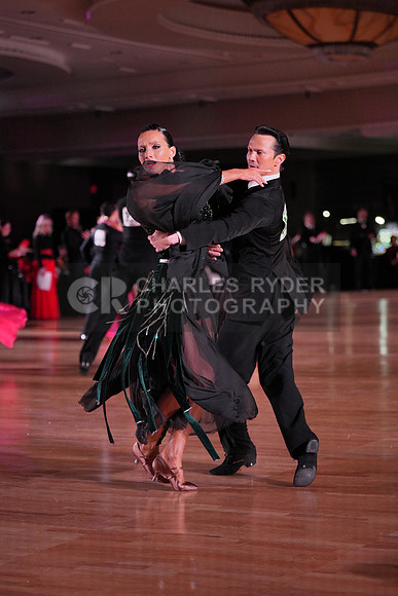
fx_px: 1491
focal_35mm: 90
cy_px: 298
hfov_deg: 15.2
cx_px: 199
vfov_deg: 22.6
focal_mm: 90
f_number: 2.8
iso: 1600
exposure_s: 1/800
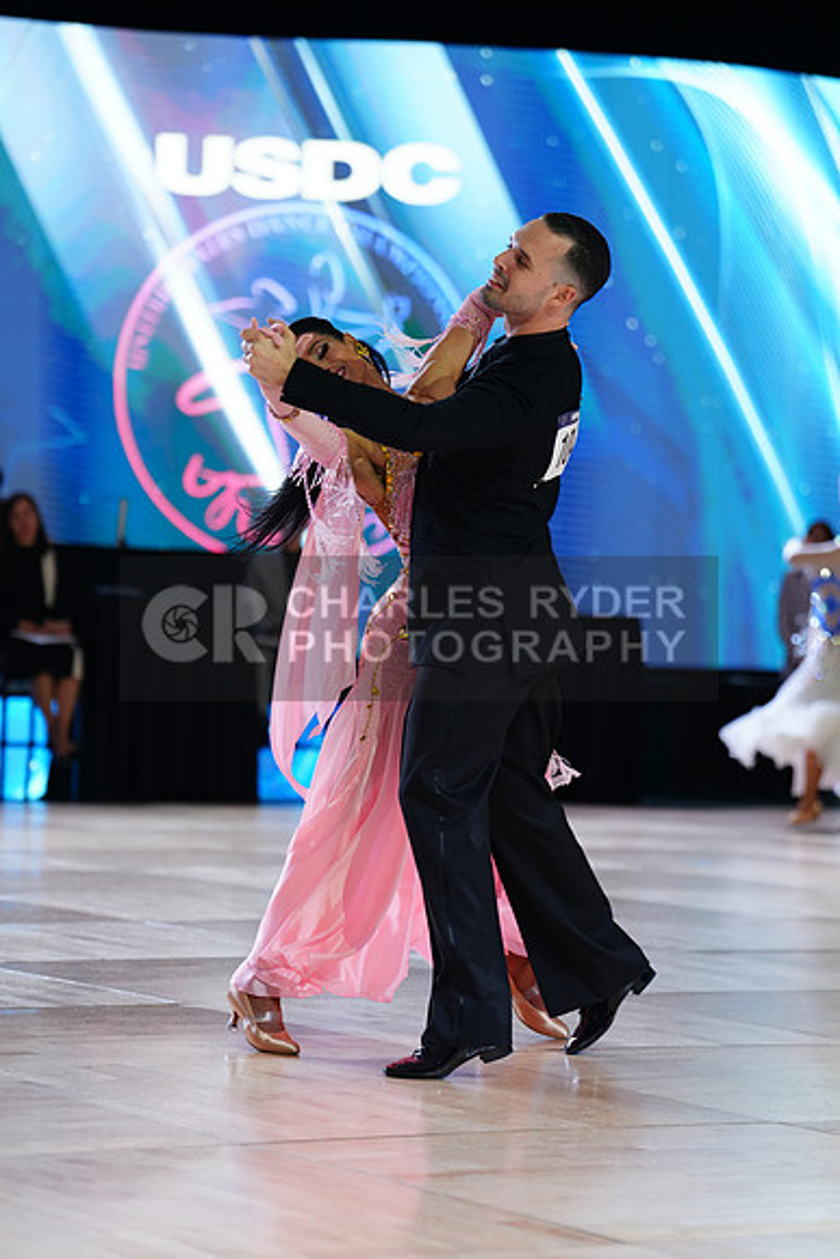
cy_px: 630
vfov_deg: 17.6
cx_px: 420
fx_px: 4057
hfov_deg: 11.8
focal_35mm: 116
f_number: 2.8
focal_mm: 116
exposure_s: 1/500
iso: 640
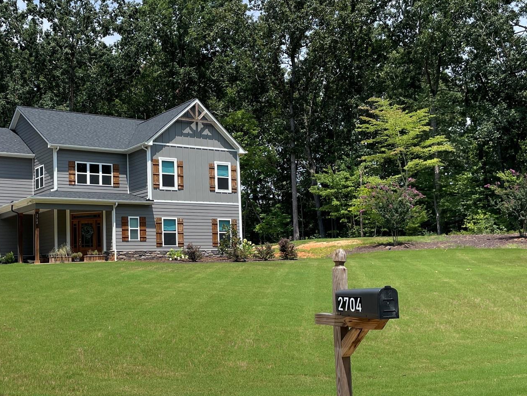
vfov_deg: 34.3
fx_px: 639
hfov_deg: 44.2
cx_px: 182
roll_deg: +1.6
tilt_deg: +5.2
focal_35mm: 42
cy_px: 226
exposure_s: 1/4000
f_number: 1.6
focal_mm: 4.2
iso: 50
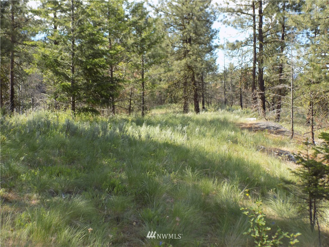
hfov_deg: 36.8
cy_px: 124
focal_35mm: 52
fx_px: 494
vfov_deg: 28.0
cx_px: 164
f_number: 3.9
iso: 80
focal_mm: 9.3
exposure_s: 1/200
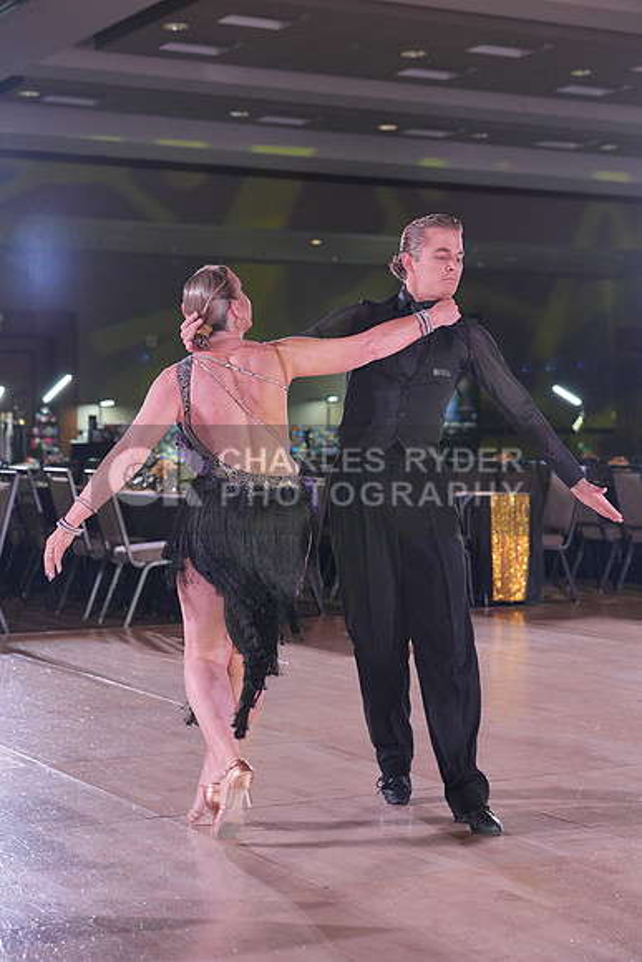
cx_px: 321
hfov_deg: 20.0
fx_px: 1818
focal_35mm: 68
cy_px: 481
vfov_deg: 29.6
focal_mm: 68
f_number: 4
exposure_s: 1/400
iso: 2000
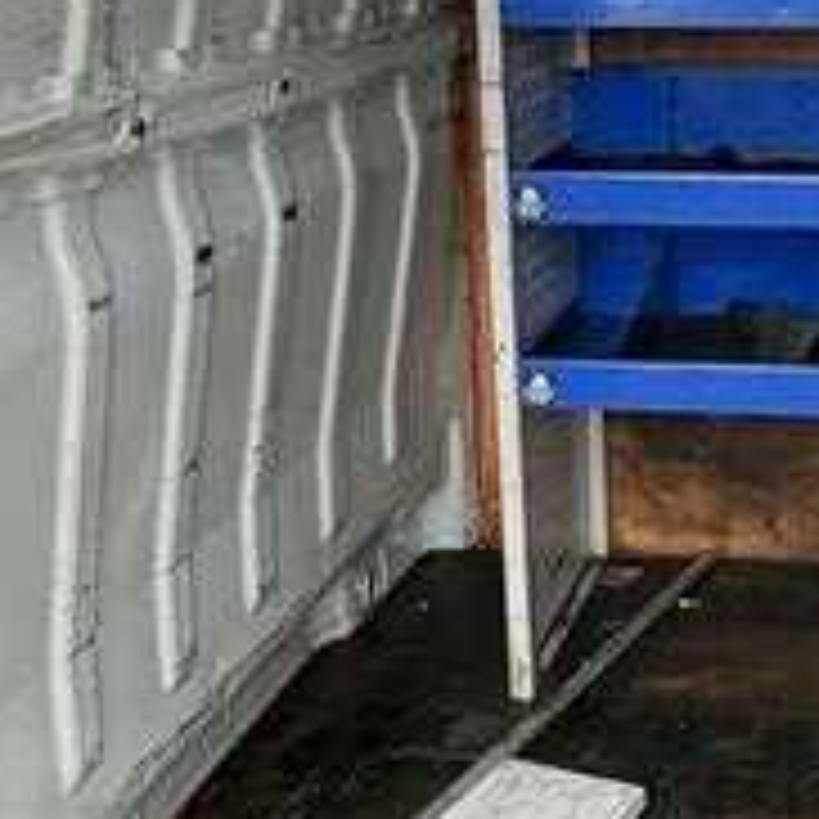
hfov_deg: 26.9
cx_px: 788
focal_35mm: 61
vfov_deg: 27.7
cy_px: 189
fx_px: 1633
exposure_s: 1/136
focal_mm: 2.22
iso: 100
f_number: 2.2
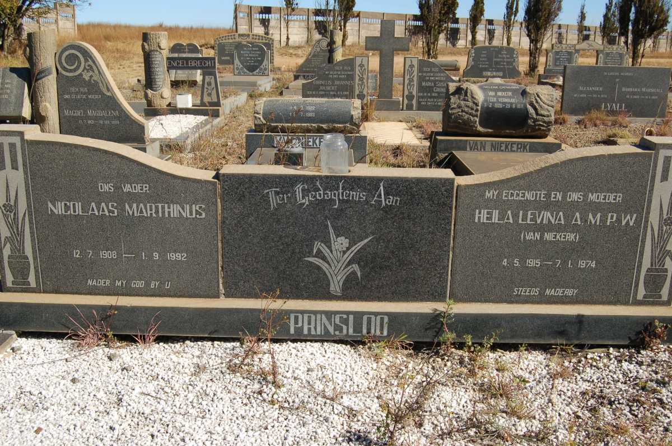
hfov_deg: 53.2
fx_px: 671
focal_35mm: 36
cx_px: 336
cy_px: 223
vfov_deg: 36.8
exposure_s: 1/500
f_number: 6.3
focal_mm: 24
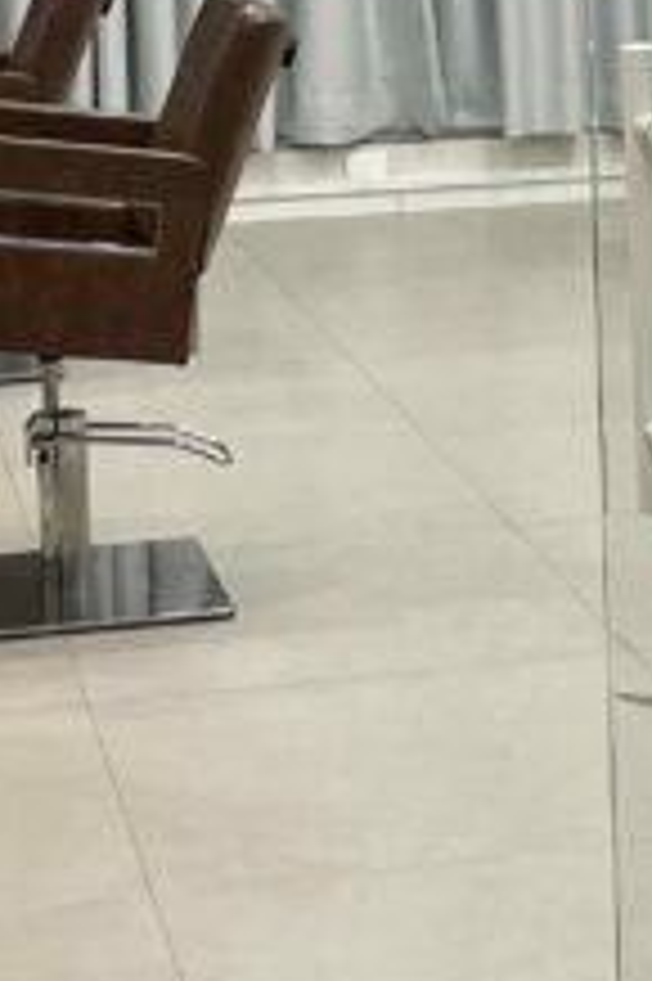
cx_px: 531
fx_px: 3238
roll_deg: +2.2
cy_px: 4
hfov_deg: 11.5
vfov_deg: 16.9
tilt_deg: -4.0
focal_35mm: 119
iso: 125
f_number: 1.6
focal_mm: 4.2
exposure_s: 1/107
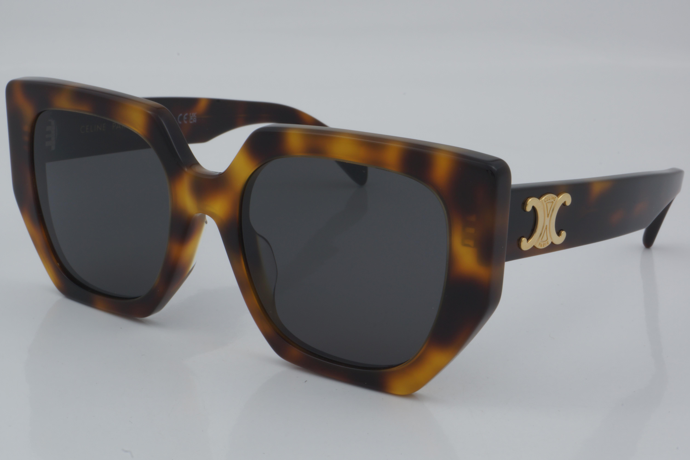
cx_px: 345
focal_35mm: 75
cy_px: 230
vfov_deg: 18.2
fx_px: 1437
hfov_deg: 27.0
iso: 100
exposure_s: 1/4
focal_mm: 50
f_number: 32
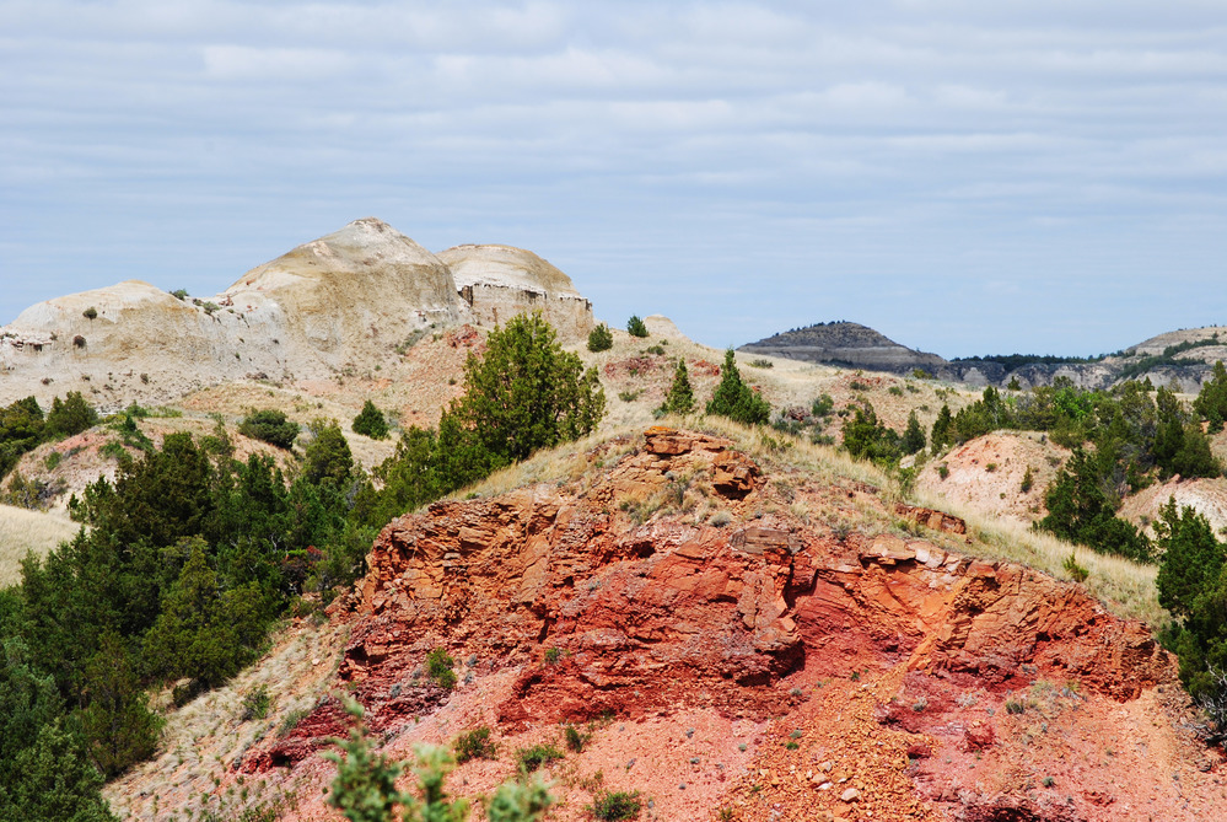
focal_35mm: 165
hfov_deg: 12.4
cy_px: 411
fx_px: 5631
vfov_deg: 8.3
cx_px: 614
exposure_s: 1/250
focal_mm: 110
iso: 125
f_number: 10
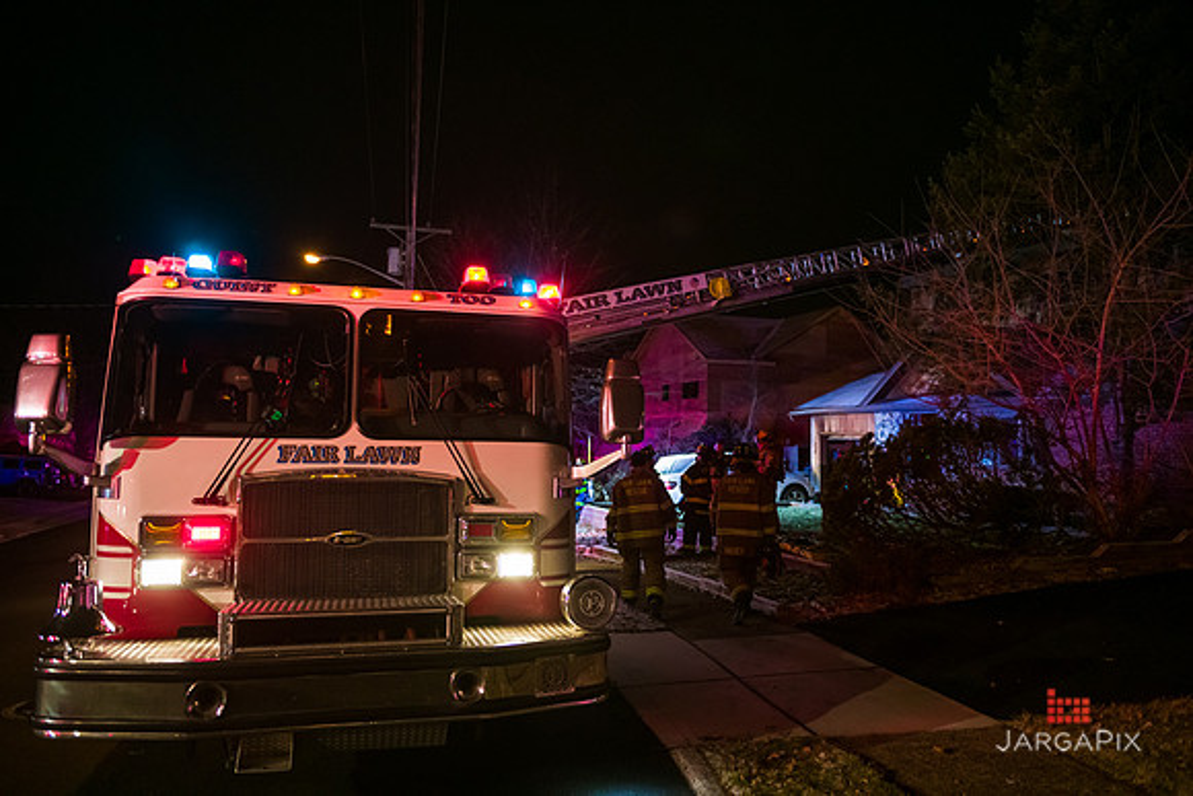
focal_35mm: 26
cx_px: 596
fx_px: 862
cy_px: 398
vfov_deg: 49.6
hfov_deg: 69.4
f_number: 3.5
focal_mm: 26
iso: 1600
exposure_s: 1/125
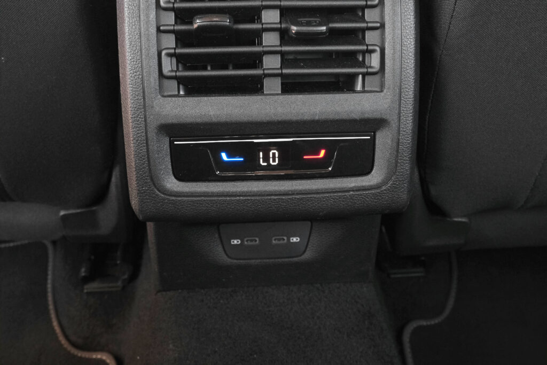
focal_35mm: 44
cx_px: 274
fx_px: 669
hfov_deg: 44.5
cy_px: 182
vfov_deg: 30.5
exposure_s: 1/60
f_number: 9
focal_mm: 29.6
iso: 2000
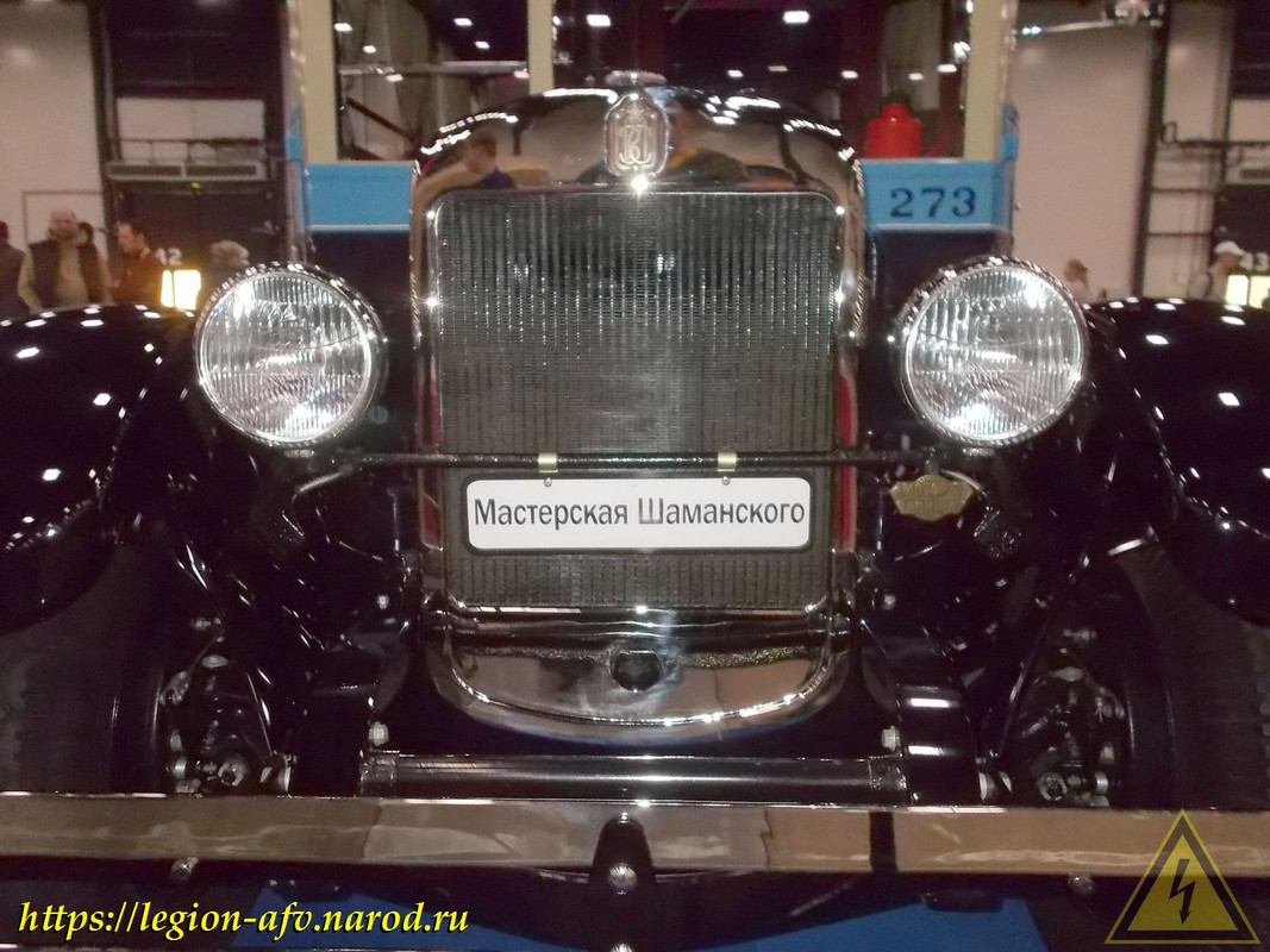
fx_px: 1101
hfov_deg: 60.0
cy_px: 476
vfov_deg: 46.8
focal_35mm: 30
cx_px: 635
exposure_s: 1/25
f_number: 3.4
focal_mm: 5.3
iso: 400
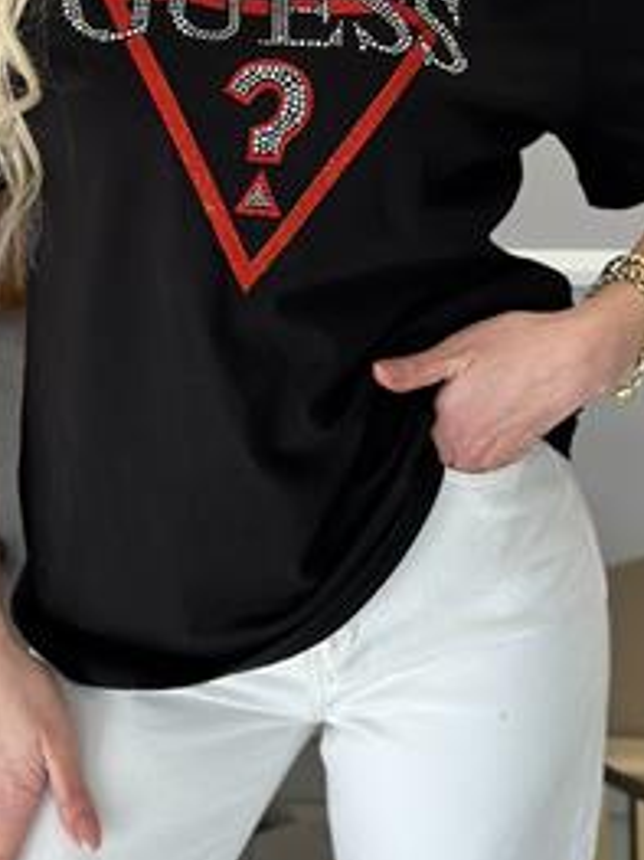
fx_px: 2358
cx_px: 245
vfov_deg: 20.4
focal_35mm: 95
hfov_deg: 15.5
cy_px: 141
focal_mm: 6.86
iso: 80
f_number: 1.78
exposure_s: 1/234
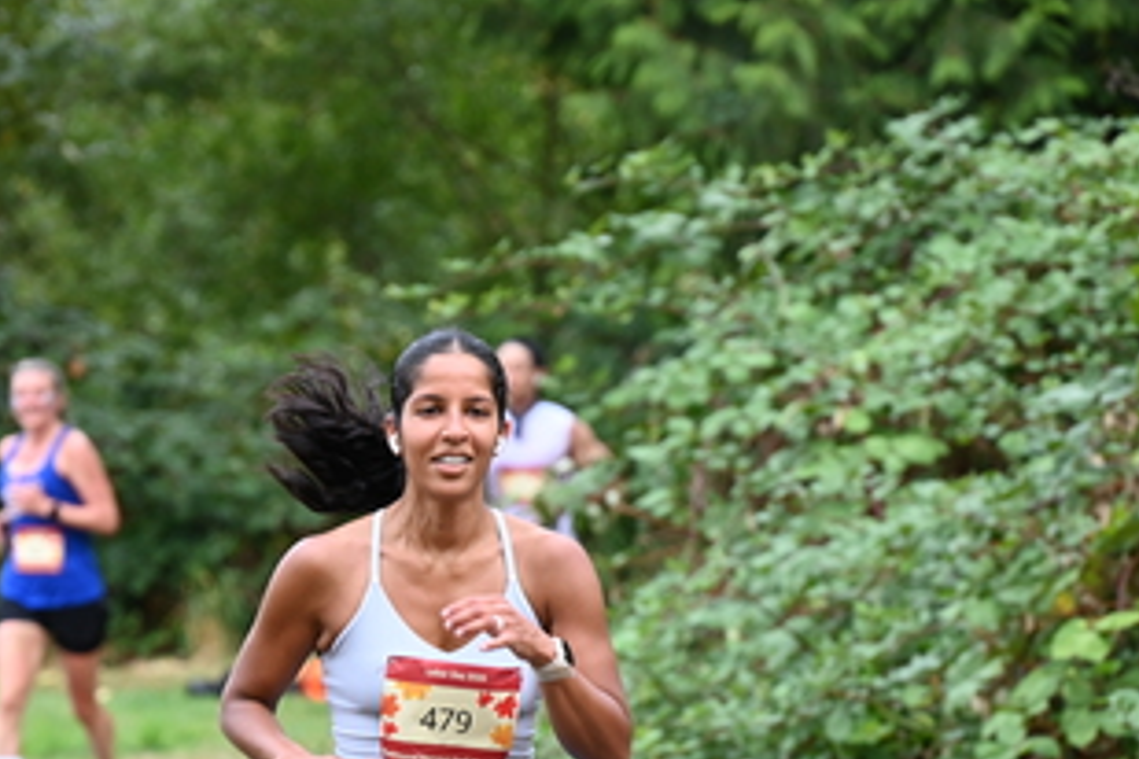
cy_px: 639
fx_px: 11263
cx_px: 398
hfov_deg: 5.8
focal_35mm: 356
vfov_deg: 3.9
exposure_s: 1/250
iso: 720
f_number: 6.3
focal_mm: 200
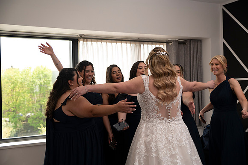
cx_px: 124
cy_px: 82
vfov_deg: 28.0
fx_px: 330
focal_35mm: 48
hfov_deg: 41.1
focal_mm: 48
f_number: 2.8
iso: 1600
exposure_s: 1/1600
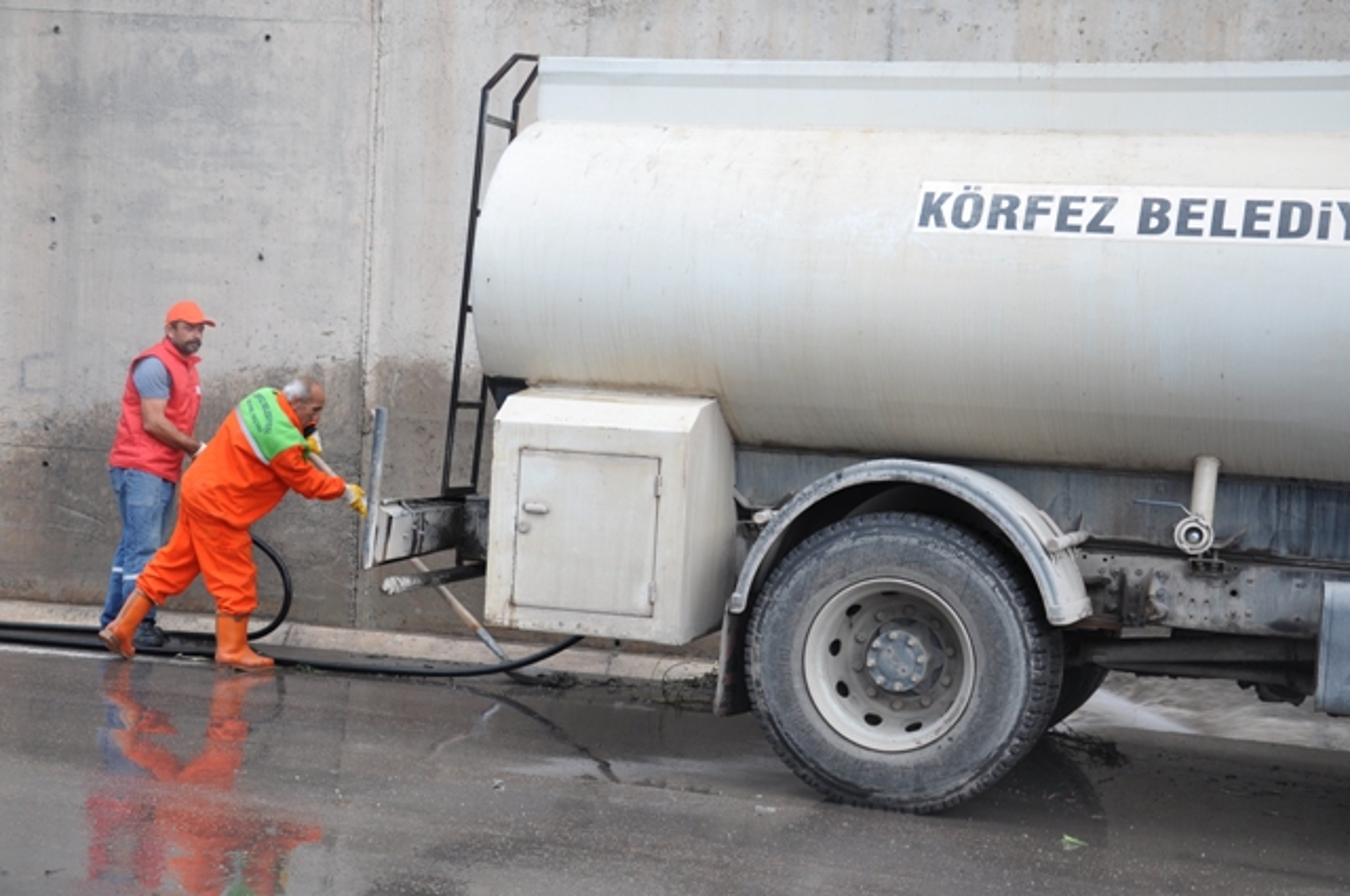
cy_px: 448
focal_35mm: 57
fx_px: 2135
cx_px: 675
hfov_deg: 35.1
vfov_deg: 23.7
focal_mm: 38
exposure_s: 1/125
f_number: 5.6
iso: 200
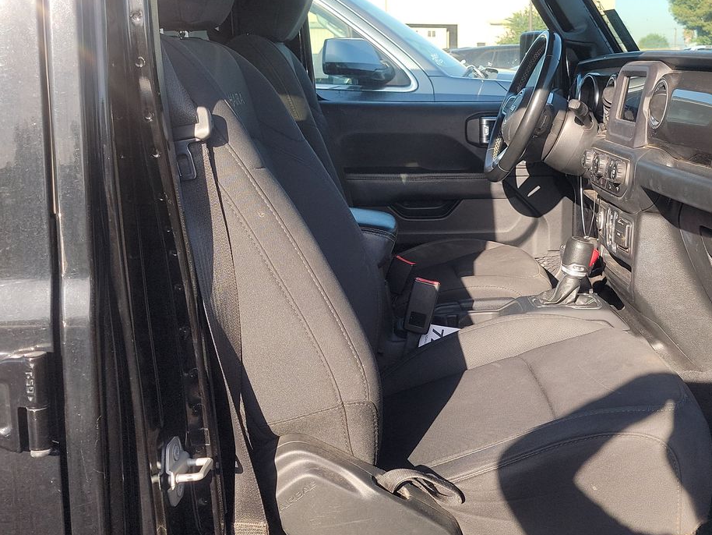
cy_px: 197
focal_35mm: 42
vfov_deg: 34.2
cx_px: 497
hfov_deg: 43.9
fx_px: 864
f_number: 1.8
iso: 50
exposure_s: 1/196
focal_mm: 6.7
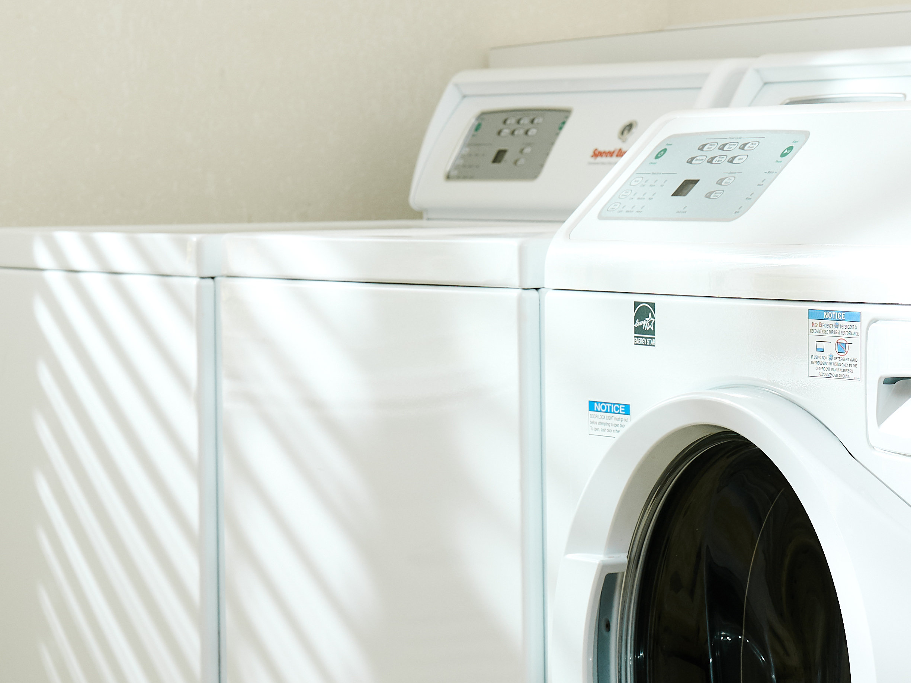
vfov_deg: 9.6
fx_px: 4027
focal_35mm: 153
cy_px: 677
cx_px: 816
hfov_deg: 12.8
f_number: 5
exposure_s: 1/50
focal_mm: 50
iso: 400
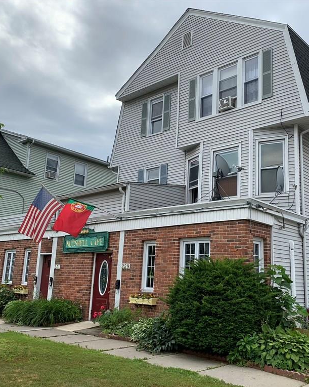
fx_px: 389
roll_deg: -0.8
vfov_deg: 52.9
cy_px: 194
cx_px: 204
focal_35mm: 34
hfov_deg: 42.8
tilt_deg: +12.6
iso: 25
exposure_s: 1/2160
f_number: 1.8
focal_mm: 4.25
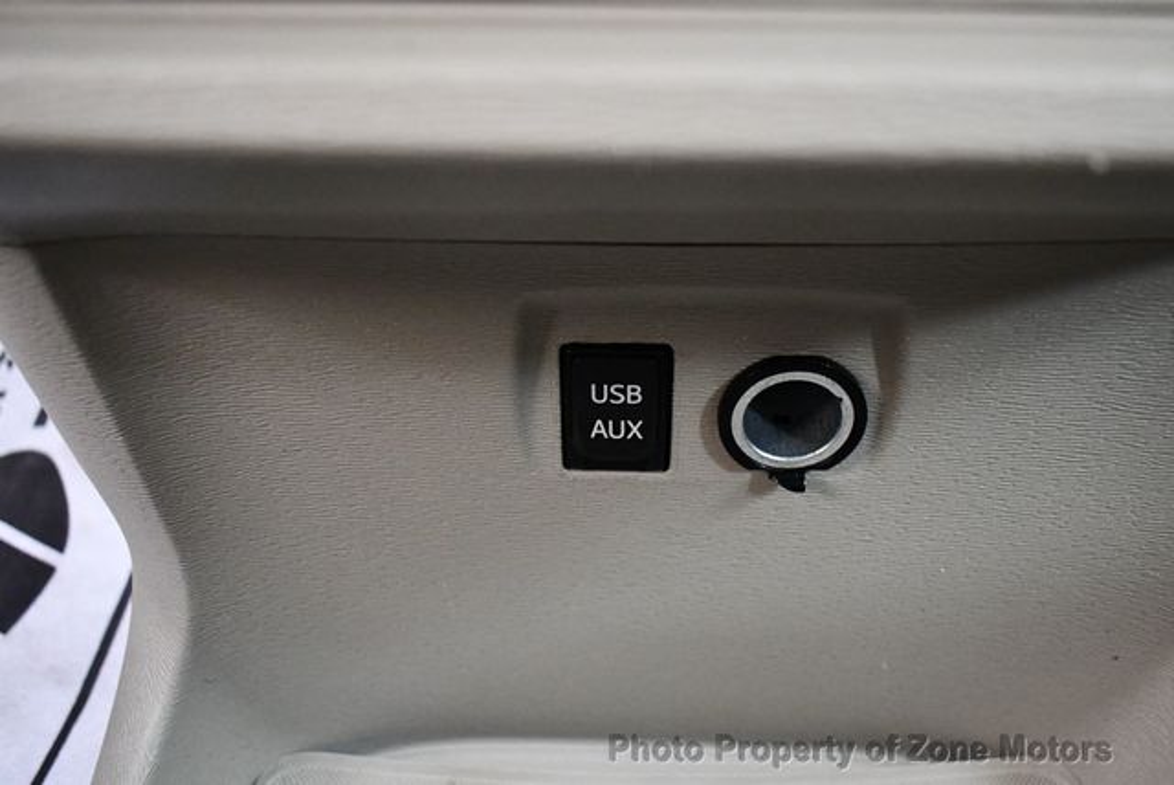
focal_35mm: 36
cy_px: 392
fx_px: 1175
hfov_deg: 53.1
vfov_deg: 36.9
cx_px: 587
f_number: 3.5
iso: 3600
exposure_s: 1/60
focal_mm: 18
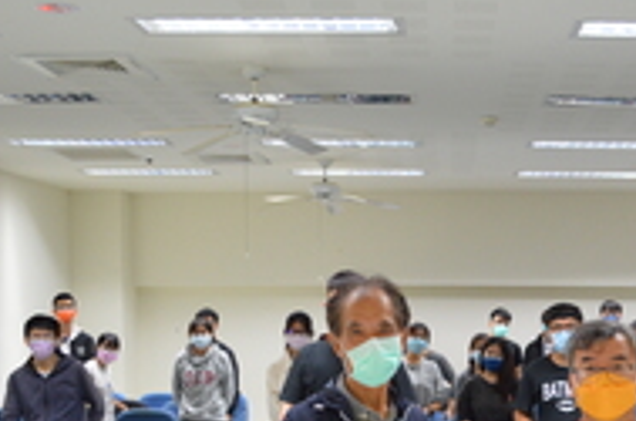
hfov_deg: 28.5
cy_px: 428
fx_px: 1234
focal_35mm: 70
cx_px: 474
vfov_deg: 18.8
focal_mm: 22
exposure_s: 1/60
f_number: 3.8
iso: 900
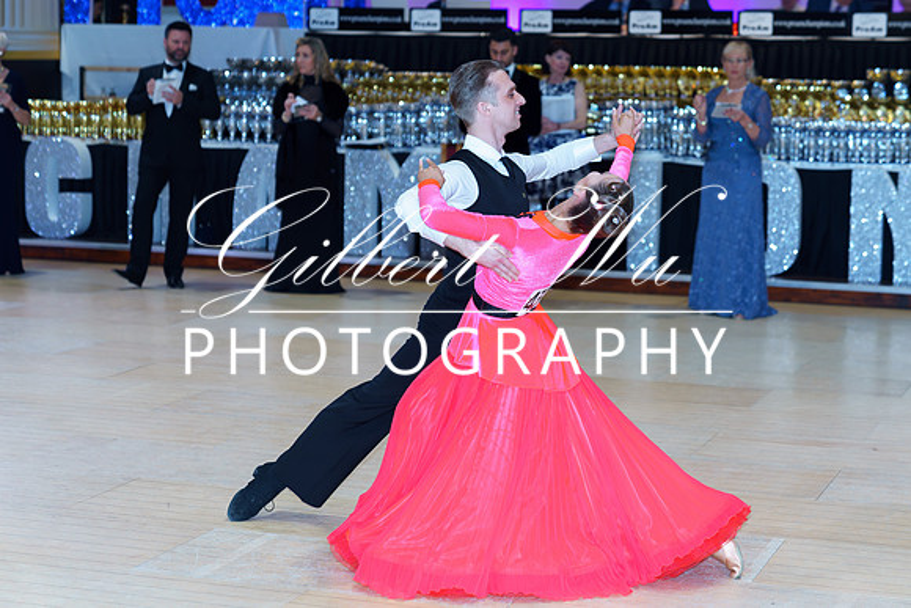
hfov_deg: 26.3
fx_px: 1948
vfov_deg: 17.7
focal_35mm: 77
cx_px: 501
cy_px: 297
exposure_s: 1/125
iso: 400
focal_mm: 70
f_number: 2.8
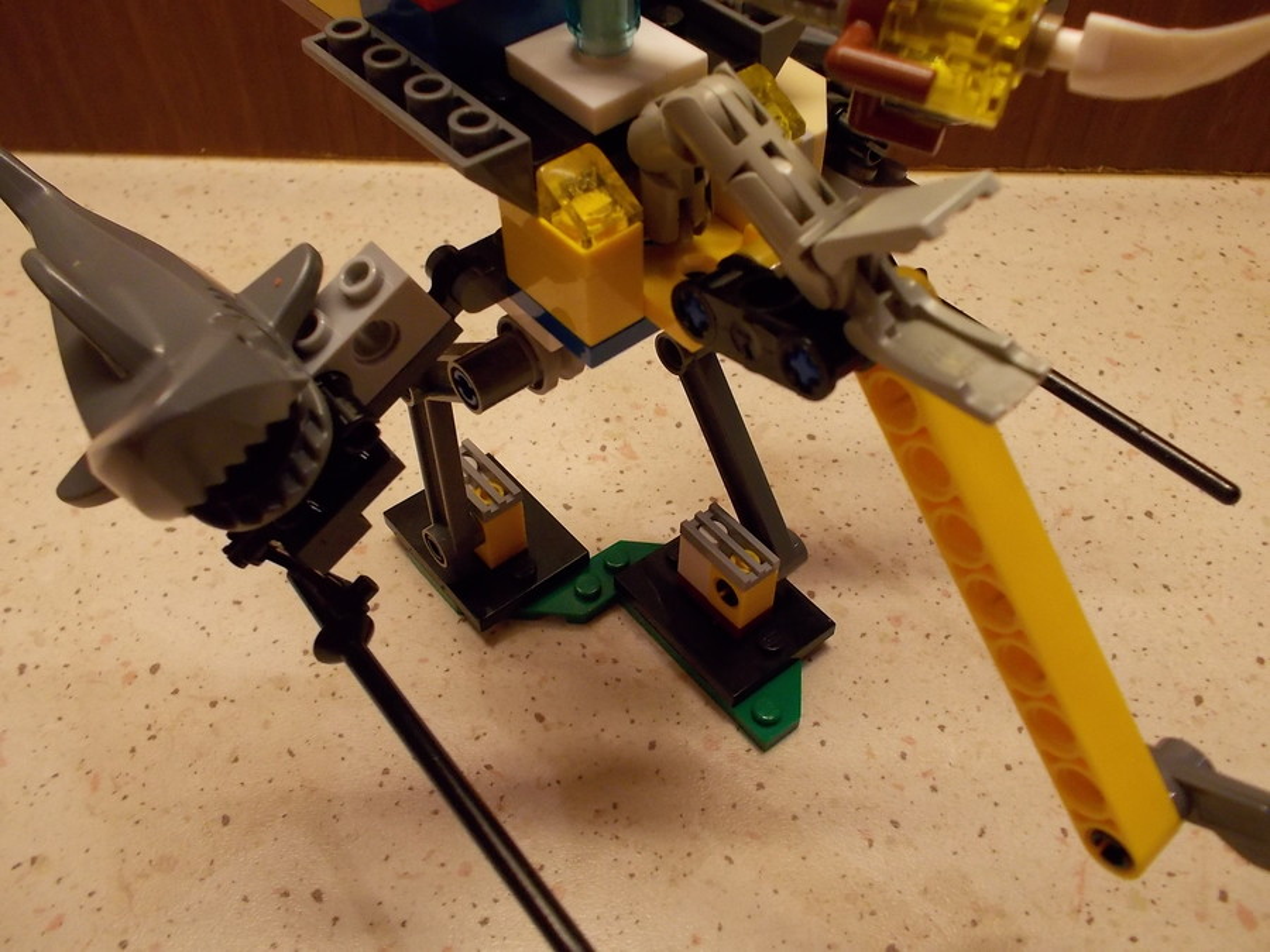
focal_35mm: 29
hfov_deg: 61.7
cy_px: 476
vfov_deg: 48.2
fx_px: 1064
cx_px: 635
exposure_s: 1/25
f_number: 3.3
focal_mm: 4.1
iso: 200
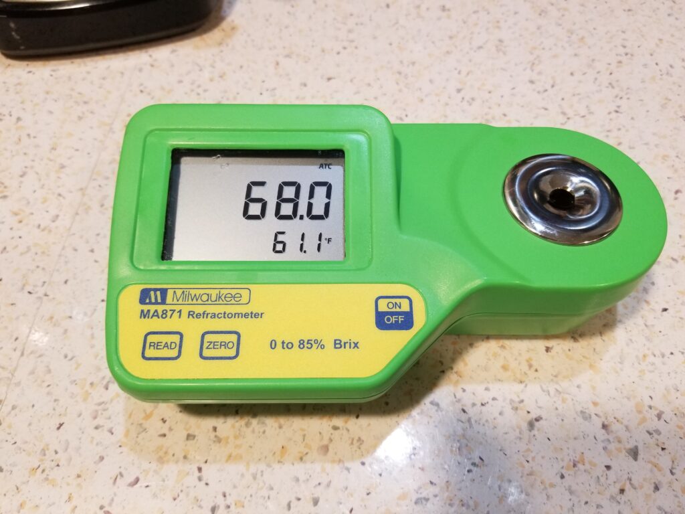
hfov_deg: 67.3
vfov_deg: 53.1
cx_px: 342
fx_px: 515
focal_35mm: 26
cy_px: 257
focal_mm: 4.3
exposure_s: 1/60
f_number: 1.7
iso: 125
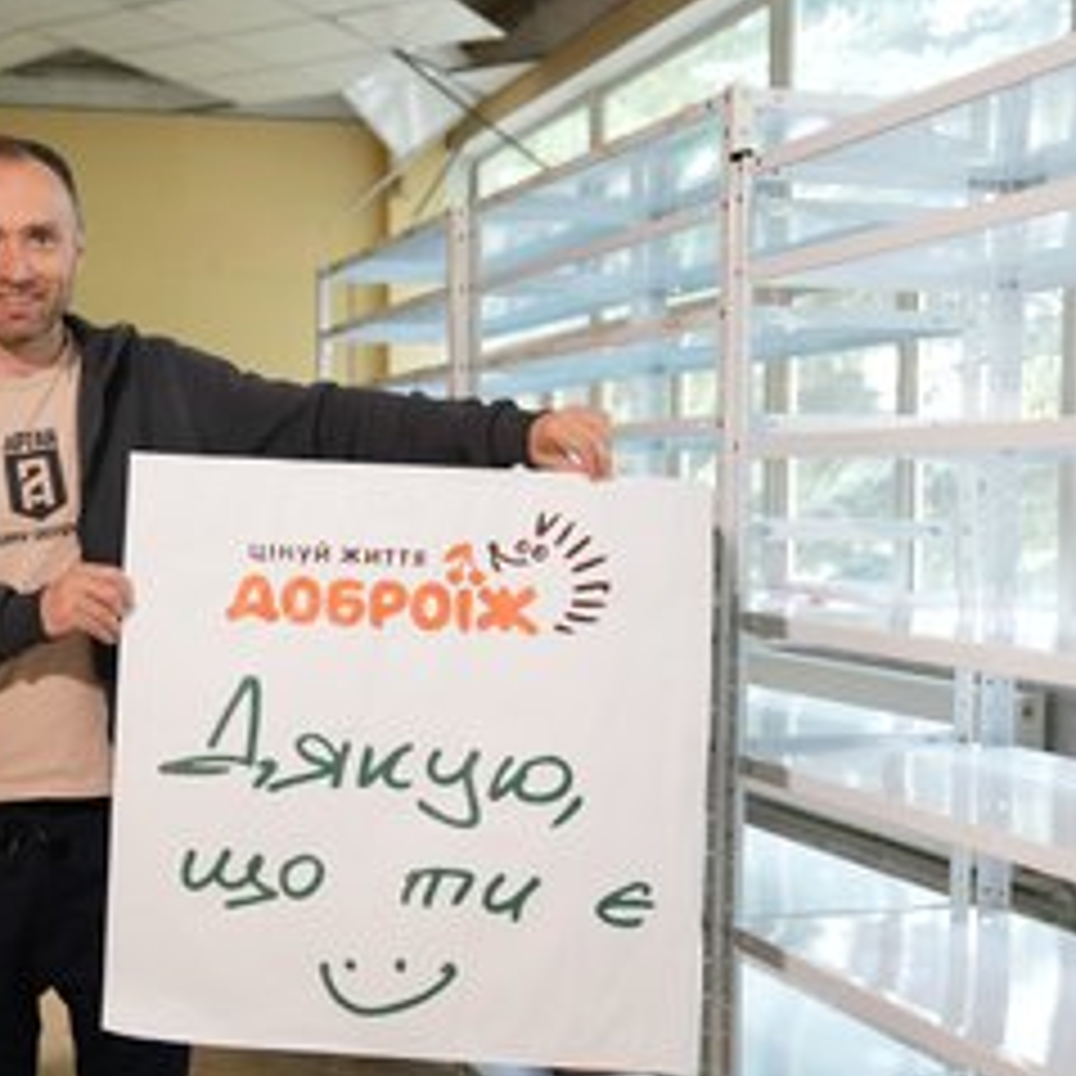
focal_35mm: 47
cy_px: 561
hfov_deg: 35.2
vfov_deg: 36.1
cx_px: 266
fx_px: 1653
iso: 640
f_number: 2.8
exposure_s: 1/50
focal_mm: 33
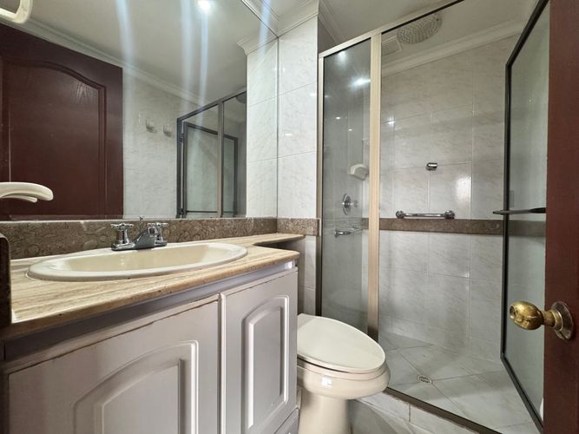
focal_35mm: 14
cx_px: 290
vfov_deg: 85.7
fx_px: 234
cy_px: 217
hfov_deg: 102.1
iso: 320
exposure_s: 1/120
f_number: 2.2
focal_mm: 2.22
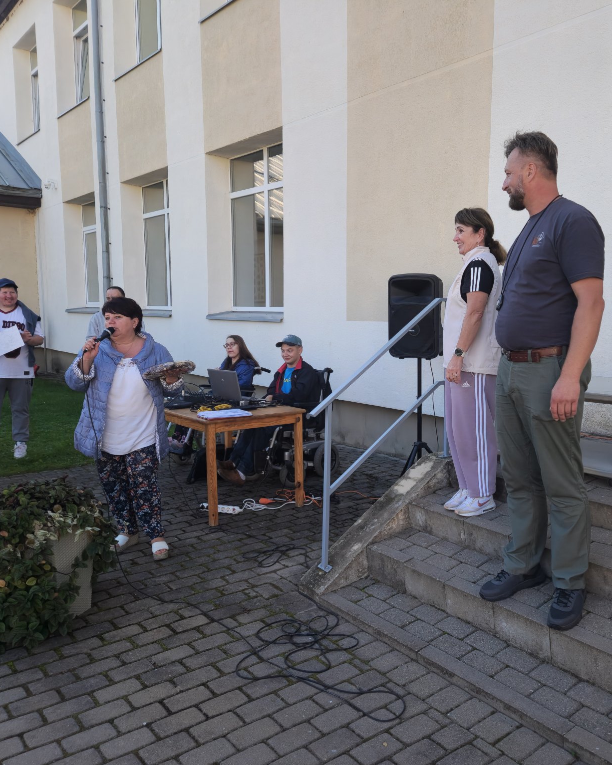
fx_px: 679
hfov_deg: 47.8
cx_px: 404
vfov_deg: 58.8
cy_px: 383
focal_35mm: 30
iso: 20
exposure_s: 1/686
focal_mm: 5.4
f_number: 1.8
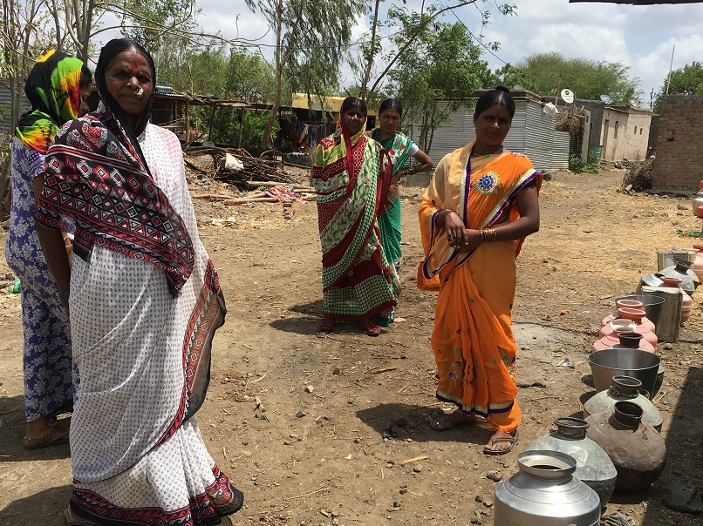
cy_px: 288
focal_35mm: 36
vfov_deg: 39.6
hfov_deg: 51.4
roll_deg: -1.6
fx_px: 731
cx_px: 355
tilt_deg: -10.0
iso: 25
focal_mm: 4.15
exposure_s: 1/1789
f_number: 2.2
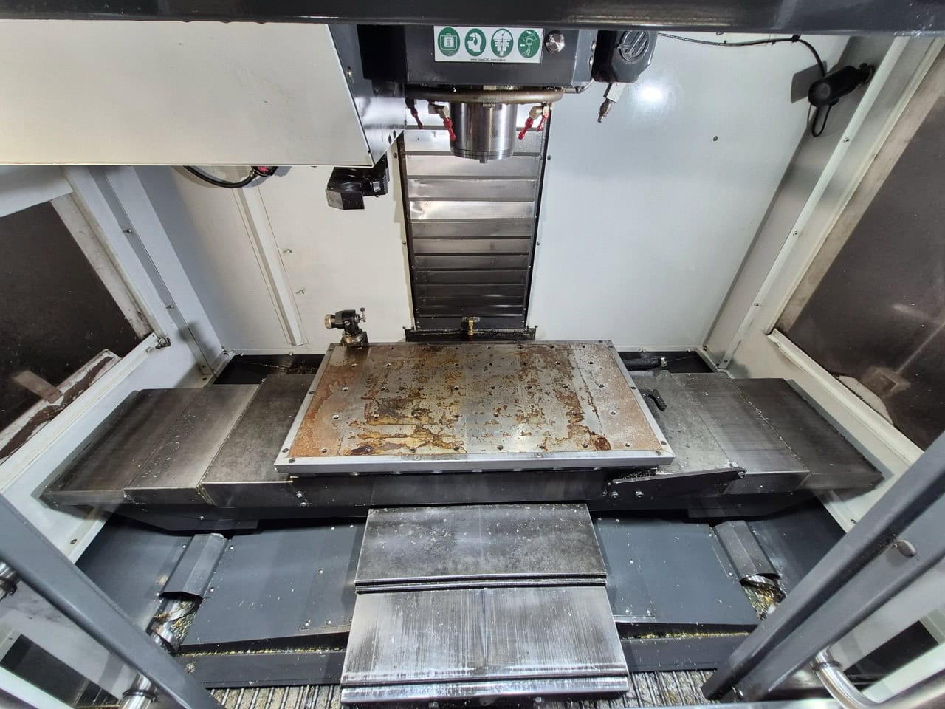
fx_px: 355
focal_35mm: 13
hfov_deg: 106.2
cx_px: 472
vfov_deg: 89.9
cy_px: 354
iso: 100
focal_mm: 1.7
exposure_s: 1/60
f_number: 2.2
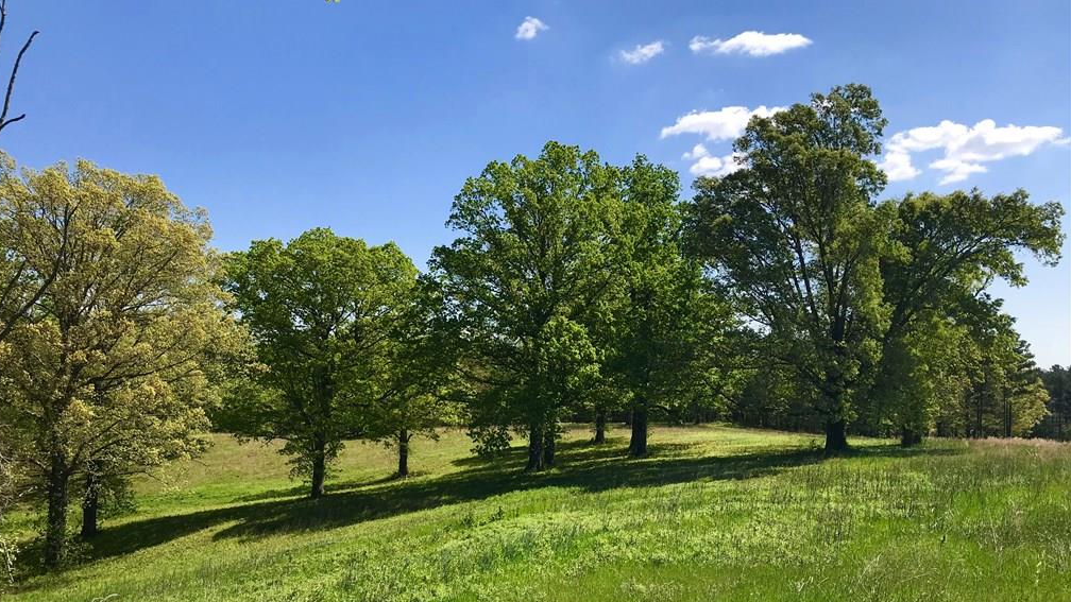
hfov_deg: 62.6
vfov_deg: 37.7
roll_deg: -0.4
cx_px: 528
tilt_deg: +0.2
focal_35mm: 31
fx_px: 880
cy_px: 356
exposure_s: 1/2519
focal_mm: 3.99
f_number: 1.8
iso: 20
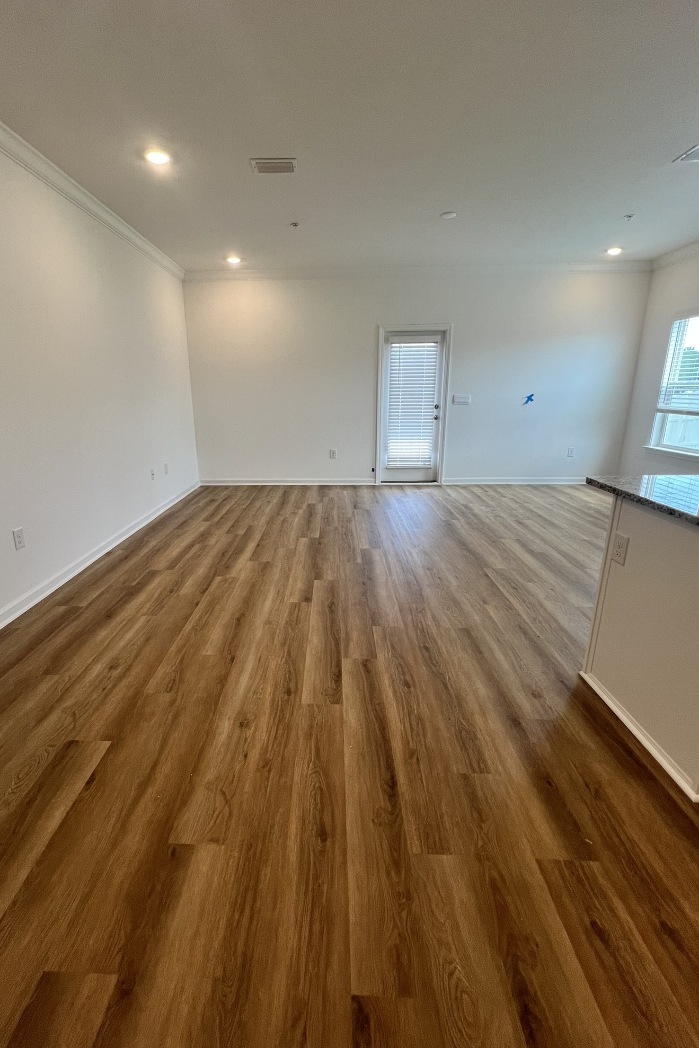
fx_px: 408
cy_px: 508
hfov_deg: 81.0
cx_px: 313
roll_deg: +1.0
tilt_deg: -14.5
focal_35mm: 14
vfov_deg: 104.2
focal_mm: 1.57
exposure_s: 1/120
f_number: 1.8
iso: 125
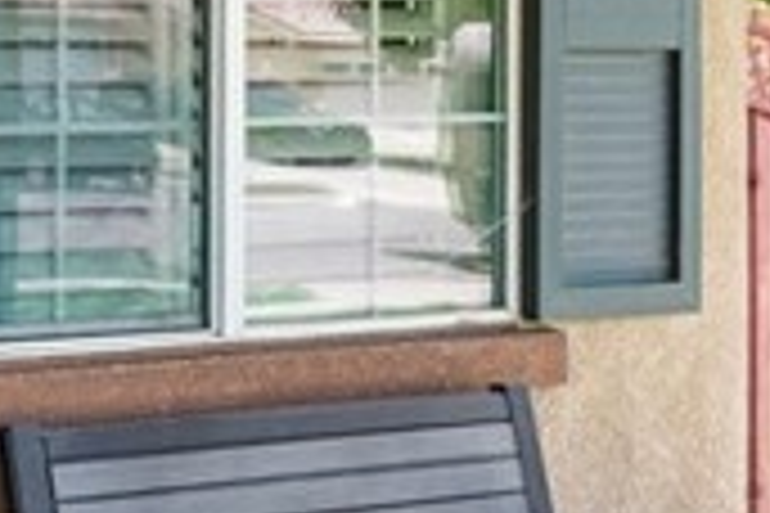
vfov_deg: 12.7
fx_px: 2310
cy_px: 166
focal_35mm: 108
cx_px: -702
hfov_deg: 15.6
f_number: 8
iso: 100
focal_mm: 18
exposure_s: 1/30
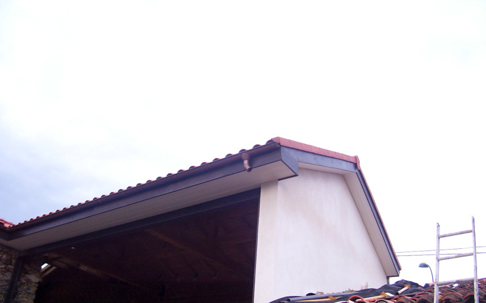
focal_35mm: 37
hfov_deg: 52.7
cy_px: 178
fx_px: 490
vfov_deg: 34.3
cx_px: 247
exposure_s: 1/60
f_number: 2.7
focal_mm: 5.6
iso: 125
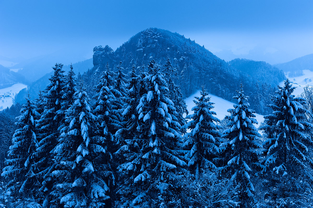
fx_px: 487
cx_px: 156
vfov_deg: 24.2
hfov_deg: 35.7
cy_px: 104
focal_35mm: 56
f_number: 9
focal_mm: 56
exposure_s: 30
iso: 500
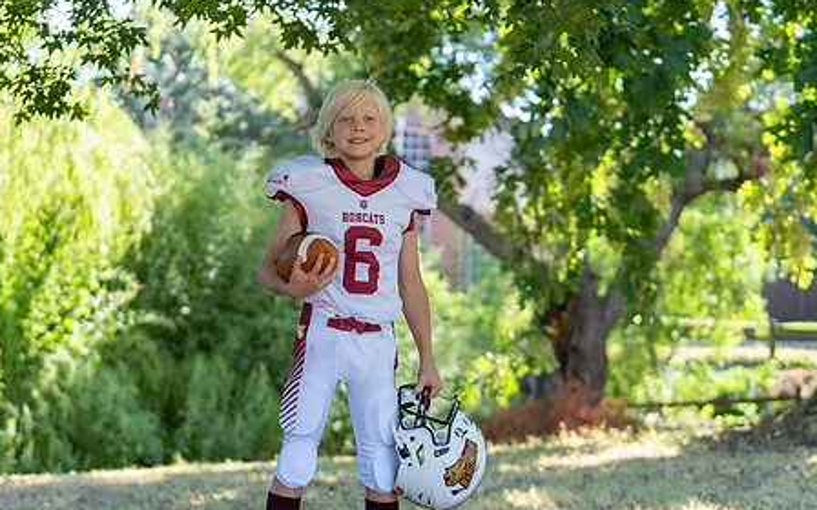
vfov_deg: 13.5
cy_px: 347
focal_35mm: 97
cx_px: 344
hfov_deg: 21.4
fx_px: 2160
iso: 125
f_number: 2.8
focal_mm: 70
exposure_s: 1/320
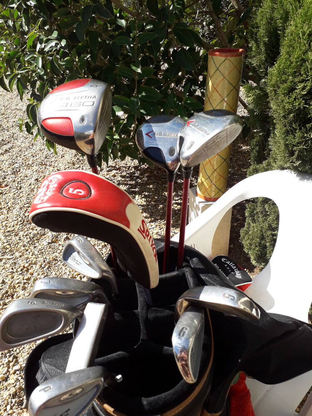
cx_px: 156
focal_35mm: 27
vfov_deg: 65.3
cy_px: 208
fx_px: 324
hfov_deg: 51.4
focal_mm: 3.6
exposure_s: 1/903
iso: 40
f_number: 1.9
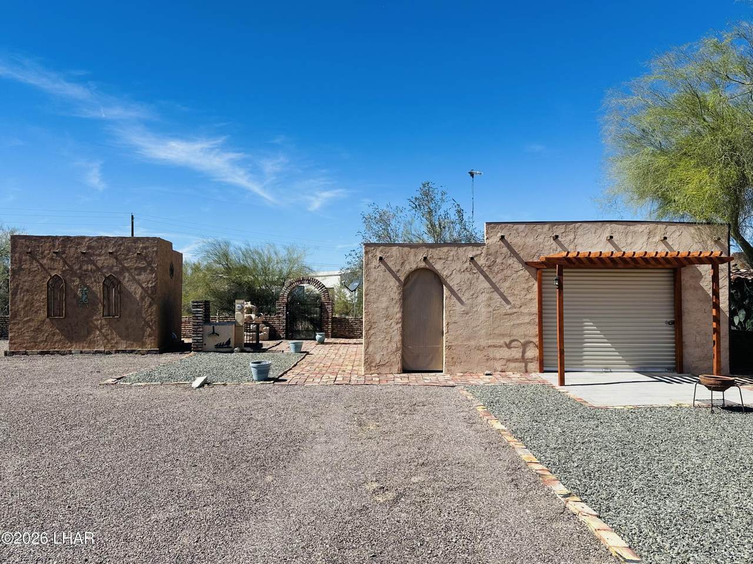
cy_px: 282
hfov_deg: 71.6
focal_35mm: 24
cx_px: 376
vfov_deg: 56.8
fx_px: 522
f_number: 1.78
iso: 80
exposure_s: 1/6211
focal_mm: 6.86
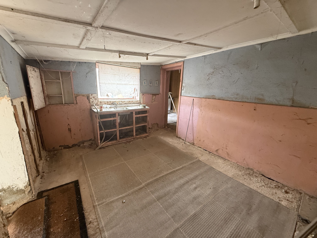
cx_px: 158
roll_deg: -1.7
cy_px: 119
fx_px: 128
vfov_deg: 85.7
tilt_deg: -12.2
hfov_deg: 102.1
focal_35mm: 14
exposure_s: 1/60
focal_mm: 2.22
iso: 400
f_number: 2.2
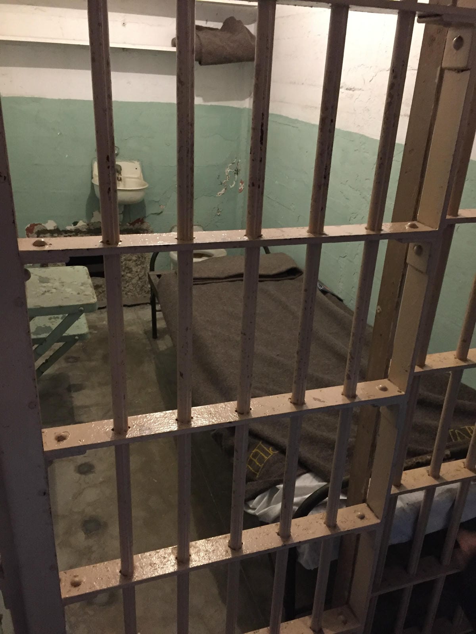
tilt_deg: -26.1
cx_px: 238
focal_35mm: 29
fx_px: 532
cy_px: 317
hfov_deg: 48.2
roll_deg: -2.3
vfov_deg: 61.7
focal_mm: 4.15
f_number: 2.2
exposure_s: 1/20
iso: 250
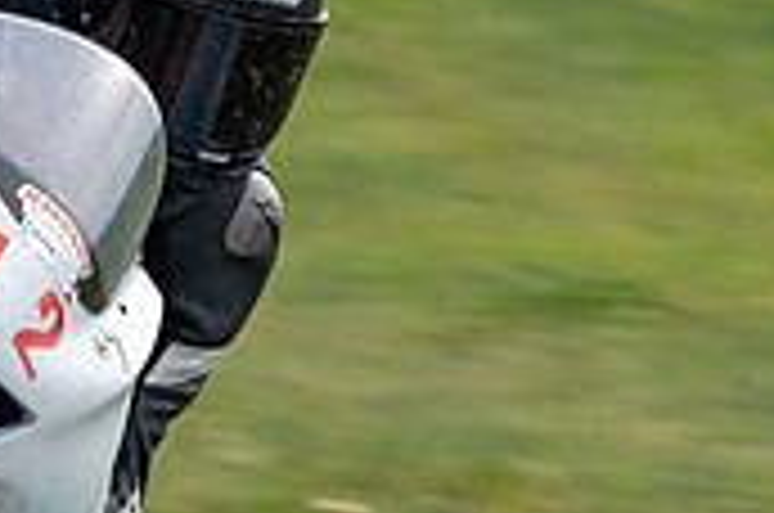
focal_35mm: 2029
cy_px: 376
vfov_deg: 0.7
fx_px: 43542
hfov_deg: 1.0
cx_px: -94
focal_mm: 600
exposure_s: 1/200
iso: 140
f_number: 10
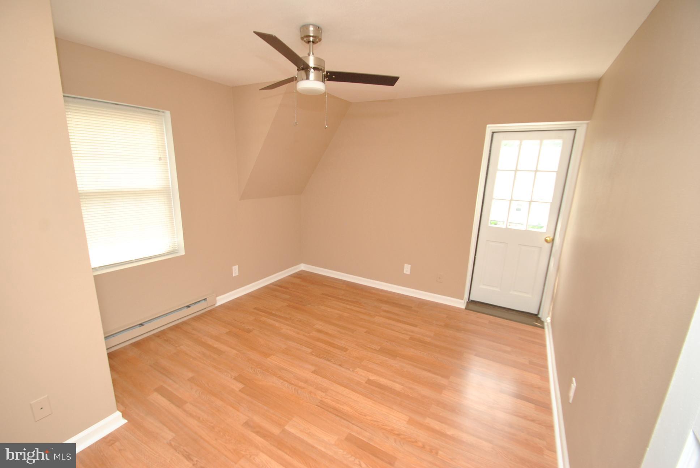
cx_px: 350
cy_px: 234
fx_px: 292
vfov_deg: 77.5
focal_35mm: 15
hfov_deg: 100.3
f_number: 4.5
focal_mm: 10
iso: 400
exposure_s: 1/200
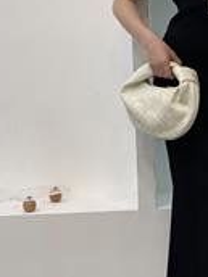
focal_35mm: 125
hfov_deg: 11.7
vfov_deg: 15.7
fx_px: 1001
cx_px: 208
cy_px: 93
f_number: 2
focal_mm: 6
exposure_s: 1/122
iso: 100
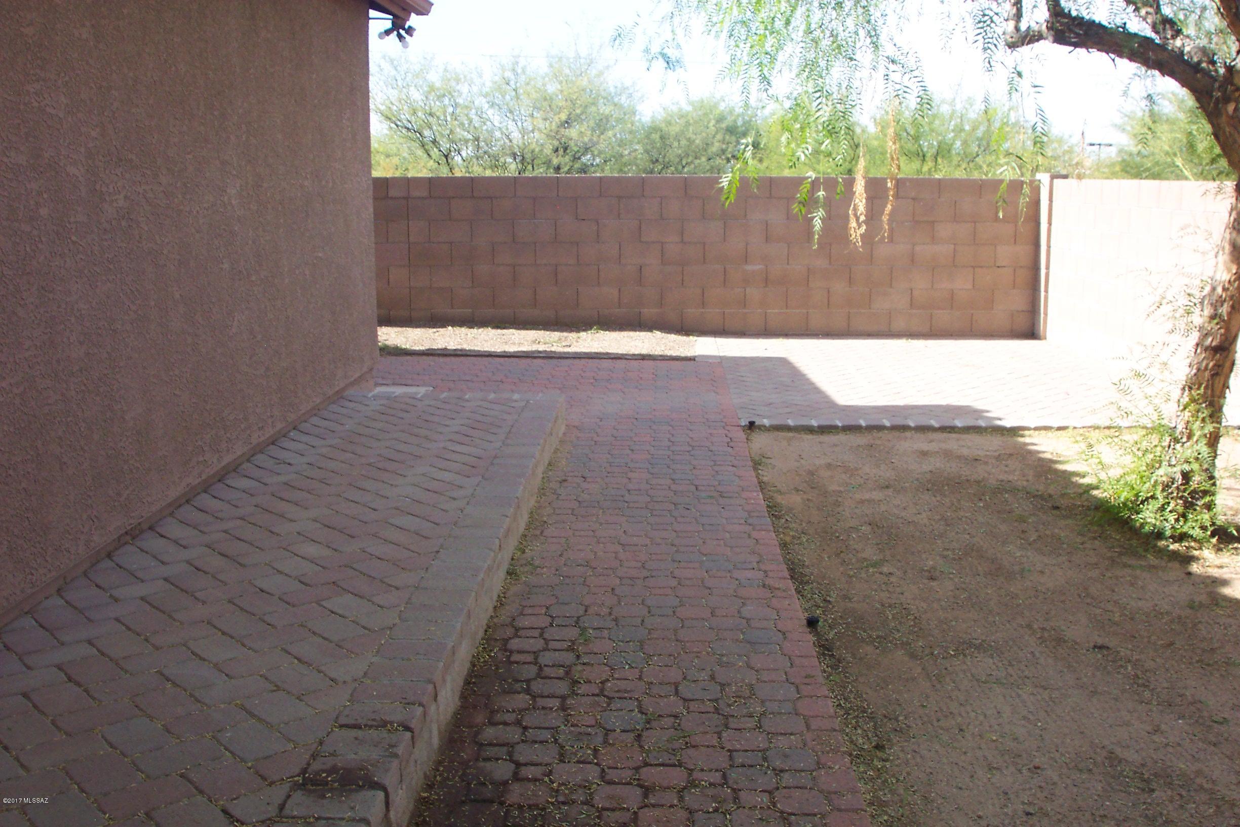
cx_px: 620
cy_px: 414
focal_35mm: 35
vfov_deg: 37.9
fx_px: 1205
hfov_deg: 54.4
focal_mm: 7.5
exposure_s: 1/60
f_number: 9.5
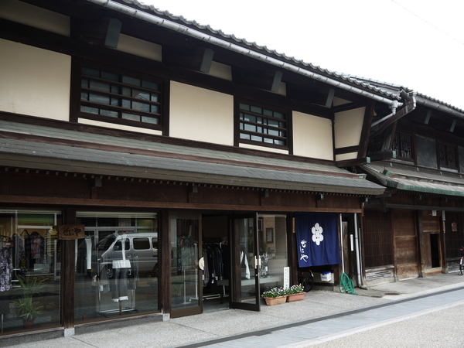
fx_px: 509
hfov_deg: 49.0
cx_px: 232
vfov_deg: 37.7
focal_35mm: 38
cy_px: 174
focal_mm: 19
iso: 100
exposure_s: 1/100
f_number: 4.1
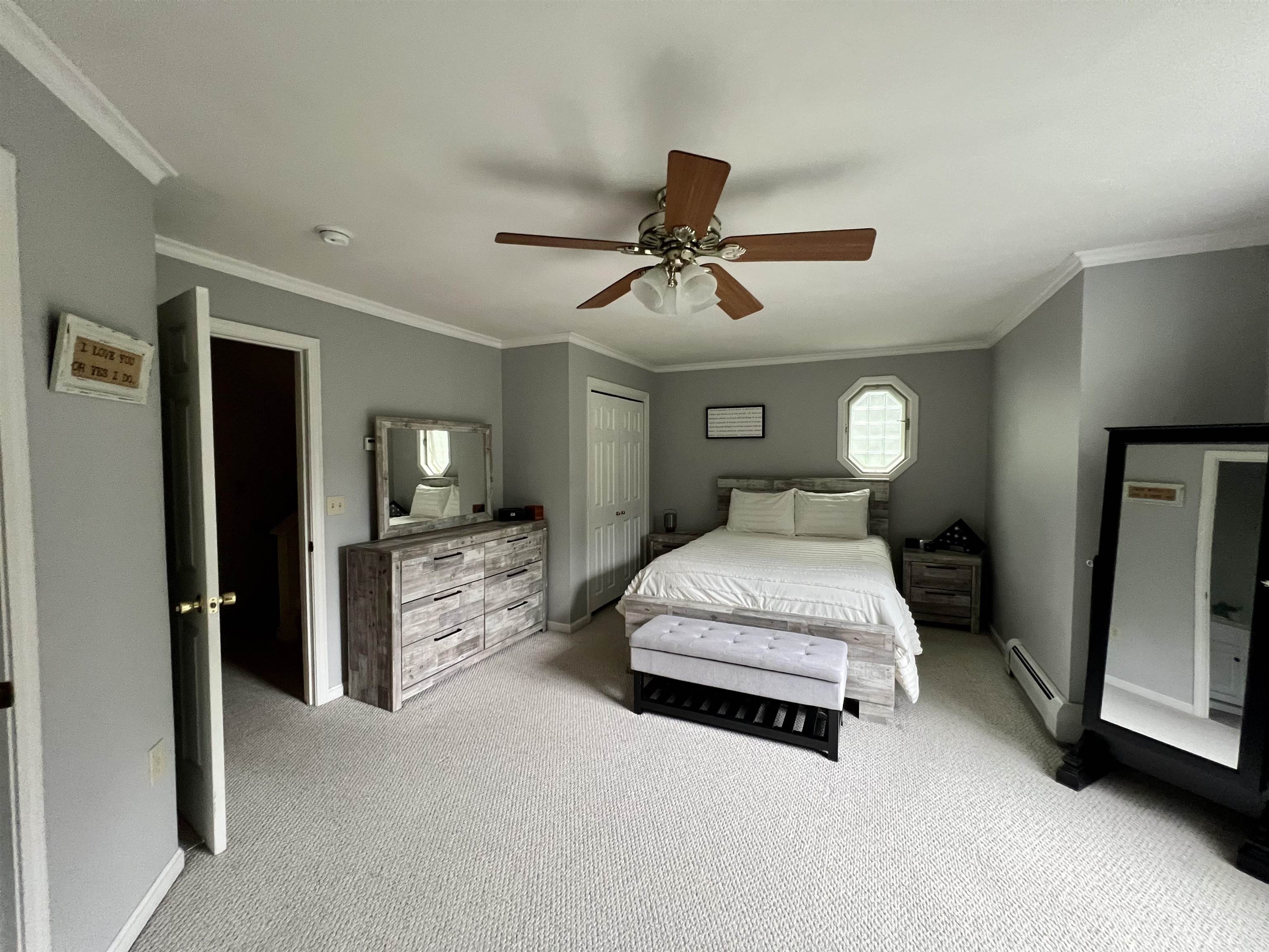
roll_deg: -0.3
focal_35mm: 13
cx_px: 634
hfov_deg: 106.2
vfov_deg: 89.9
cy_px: 476
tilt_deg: -2.9
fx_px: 477
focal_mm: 1.57
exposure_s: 1/60
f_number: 1.8
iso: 400
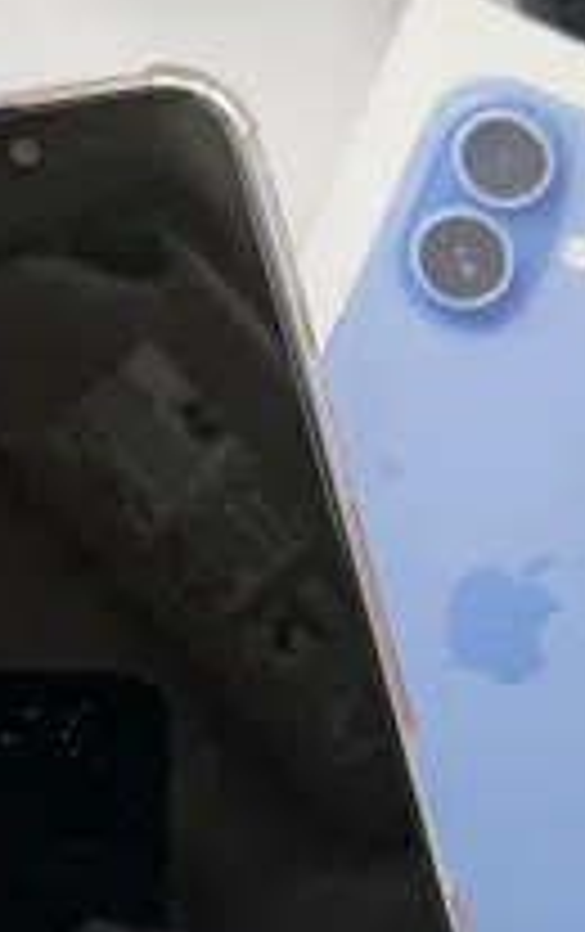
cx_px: 288
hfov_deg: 27.5
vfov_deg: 42.3
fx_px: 1195
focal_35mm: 47
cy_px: 576
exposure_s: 1/170
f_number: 1.8
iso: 250
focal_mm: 5.4
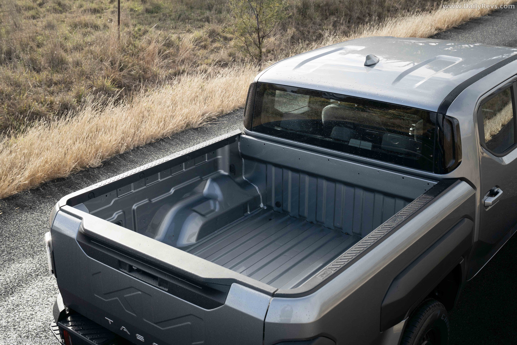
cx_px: 258
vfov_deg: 29.9
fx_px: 646
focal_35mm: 45
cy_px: 172
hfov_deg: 43.6
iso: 640
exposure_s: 1/400
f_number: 5.6
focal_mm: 45
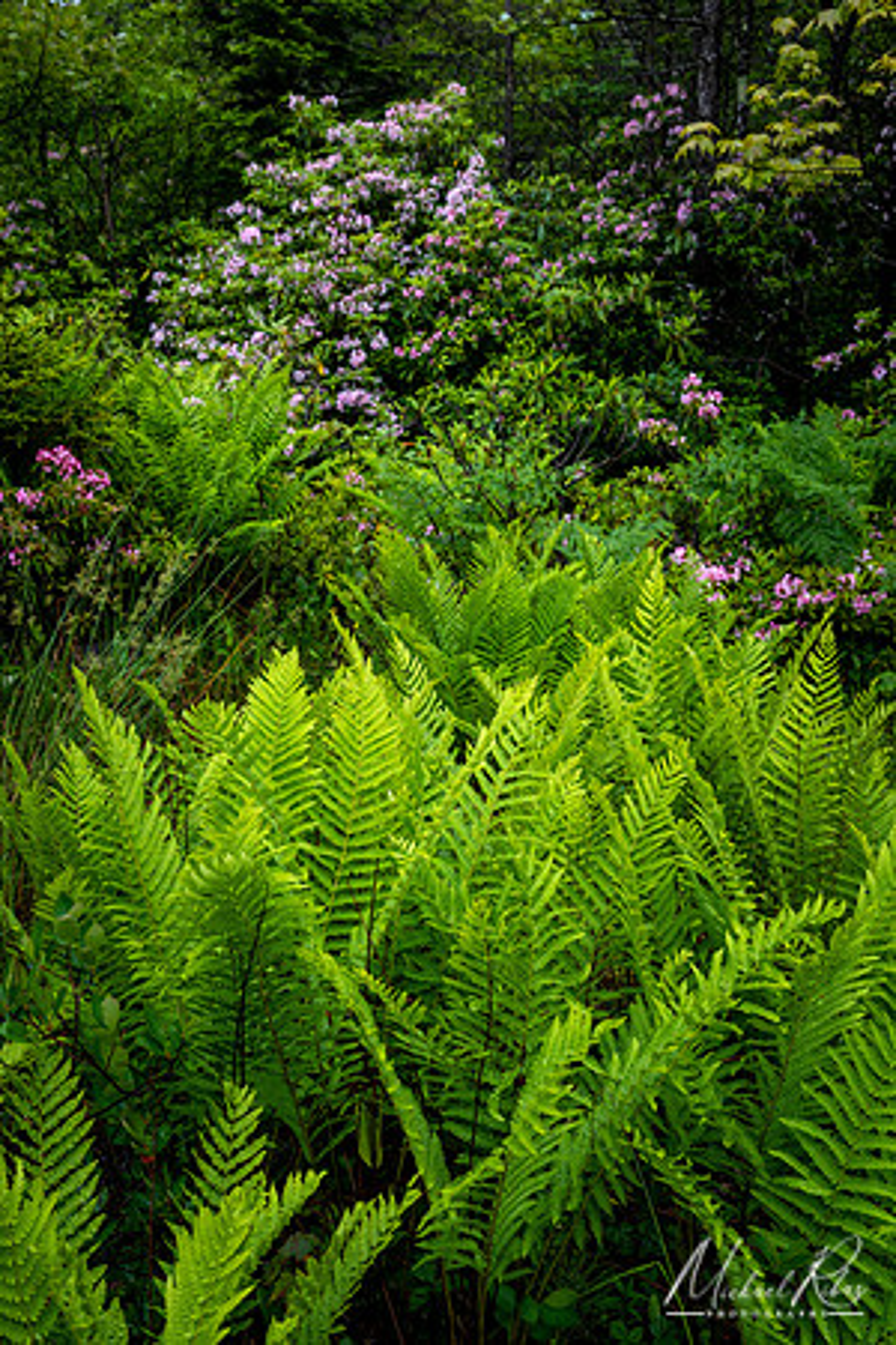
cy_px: 672
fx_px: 1419
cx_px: 448
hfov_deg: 35.1
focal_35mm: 38
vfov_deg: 50.7
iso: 100
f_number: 11
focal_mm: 38
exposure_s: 1/45
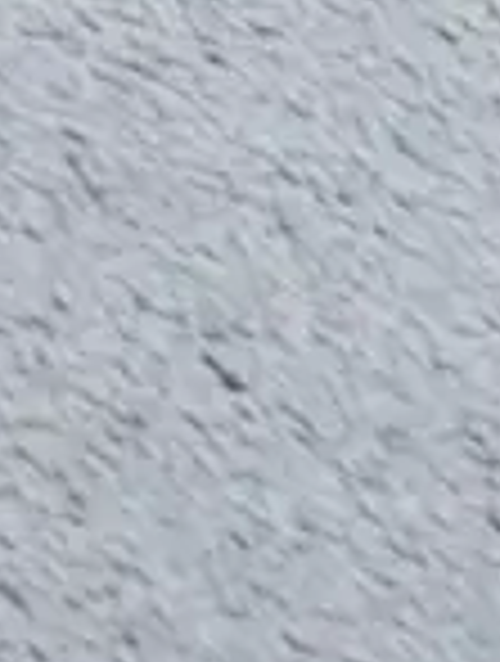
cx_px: -453
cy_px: -1504
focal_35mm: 278
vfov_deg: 6.4
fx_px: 5331
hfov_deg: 5.3
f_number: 4.4
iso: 1250
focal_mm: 20
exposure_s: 1/60
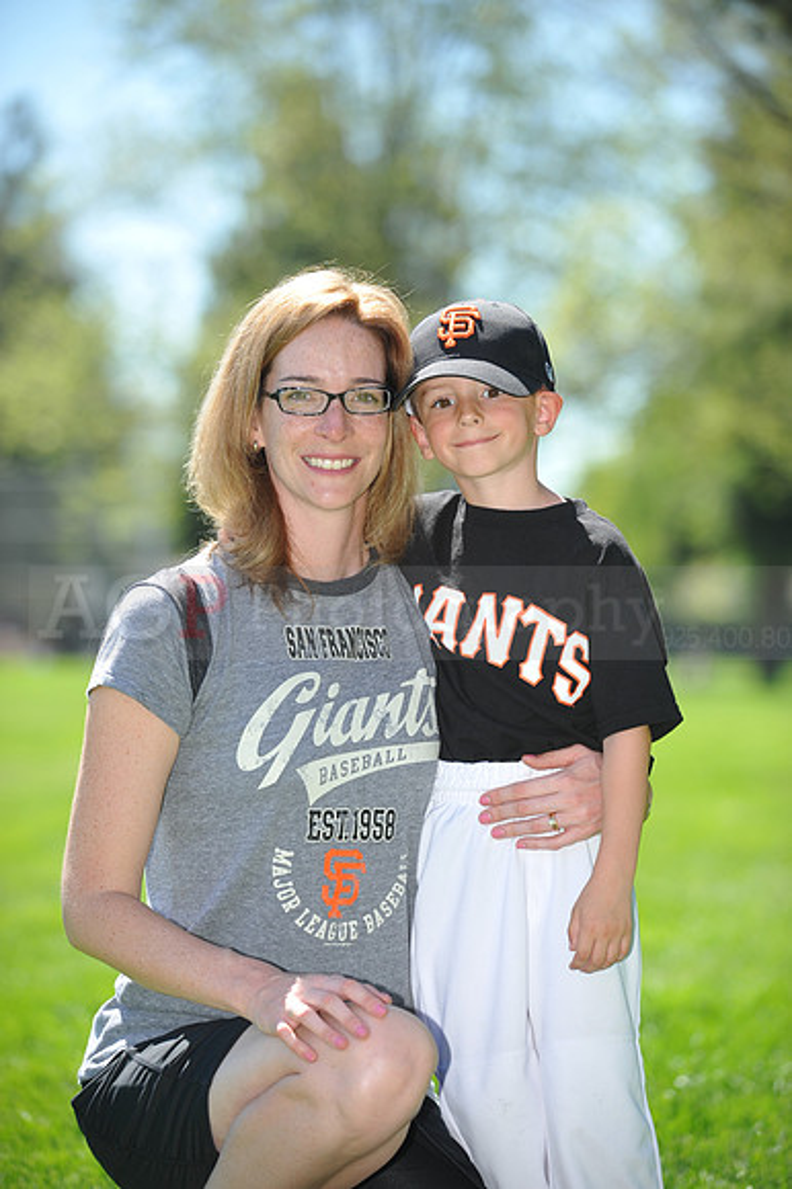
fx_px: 4295
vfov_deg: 15.8
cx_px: 396
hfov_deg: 10.5
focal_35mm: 130
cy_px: 594
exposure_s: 1/800
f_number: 4
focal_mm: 130
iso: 200
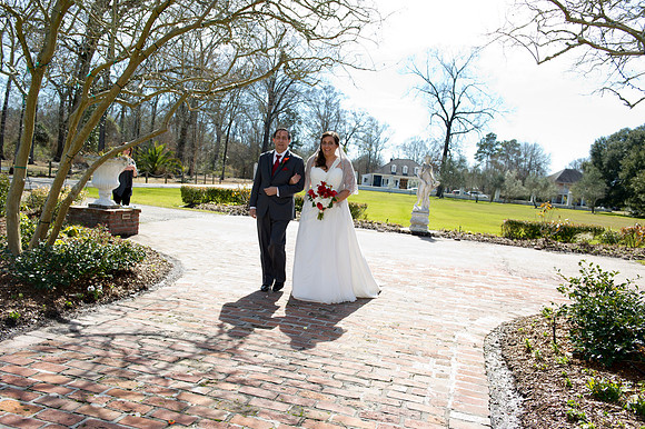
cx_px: 322
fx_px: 555
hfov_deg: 60.3
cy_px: 214
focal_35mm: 31
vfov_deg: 42.3
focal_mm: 31
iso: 100
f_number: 5.6
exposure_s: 1/250
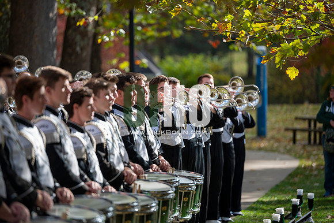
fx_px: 1808
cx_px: 167
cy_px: 112
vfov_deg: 7.0
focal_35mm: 195
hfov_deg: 10.6
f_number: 2.8
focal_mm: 195
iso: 64
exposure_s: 1/500
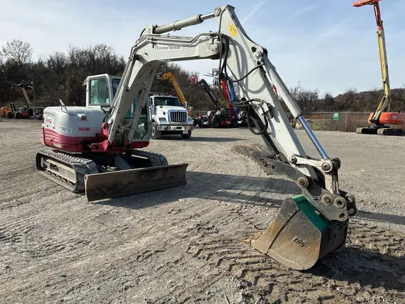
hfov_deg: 67.3
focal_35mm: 26
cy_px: 152
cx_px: 202
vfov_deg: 53.1
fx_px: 304
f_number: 1.6
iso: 50
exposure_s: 1/2933
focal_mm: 5.96
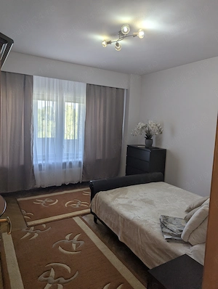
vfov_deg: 71.5
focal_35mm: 24
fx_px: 201
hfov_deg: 57.0
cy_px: 144
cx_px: 109
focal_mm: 6.81
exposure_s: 1/100
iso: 49
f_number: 1.85
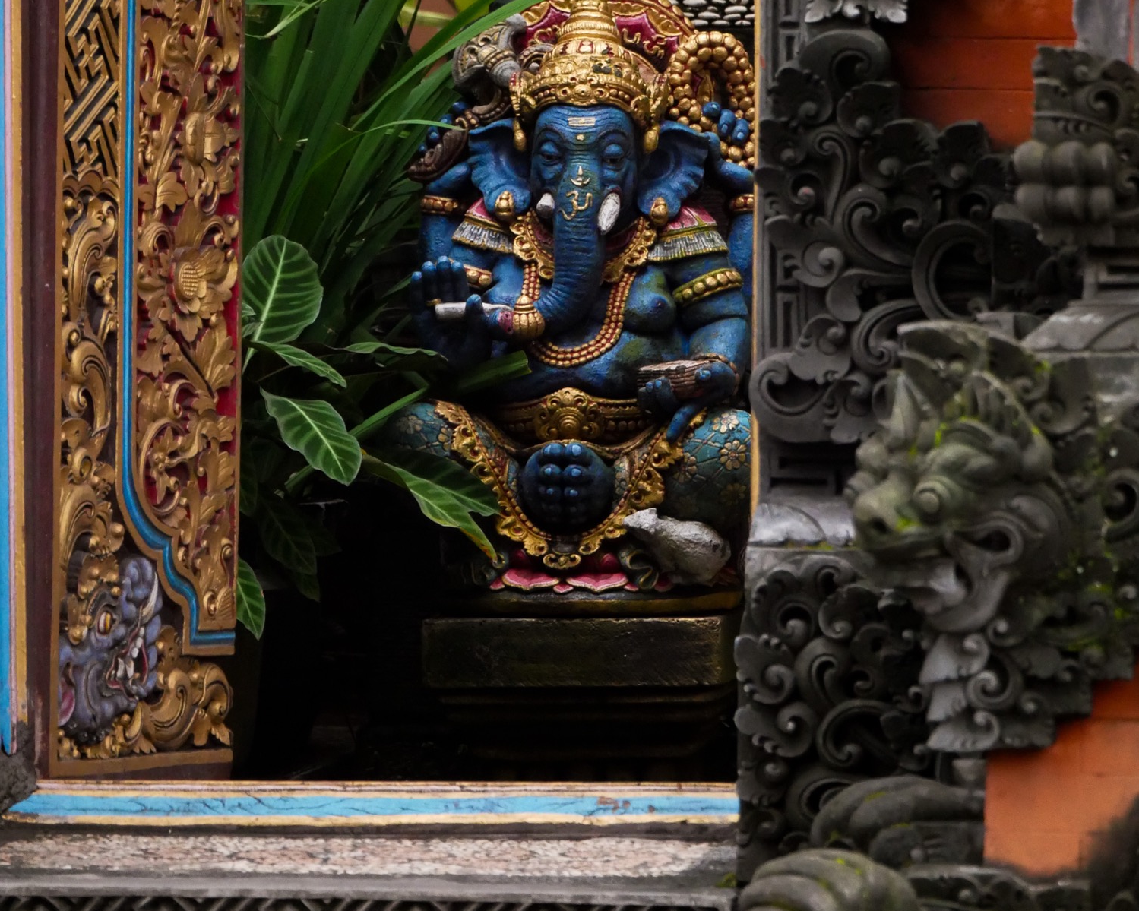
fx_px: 10011
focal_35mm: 297
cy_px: 193
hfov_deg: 6.5
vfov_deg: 5.2
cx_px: 569
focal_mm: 114
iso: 3200
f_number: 5.6
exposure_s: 1/200
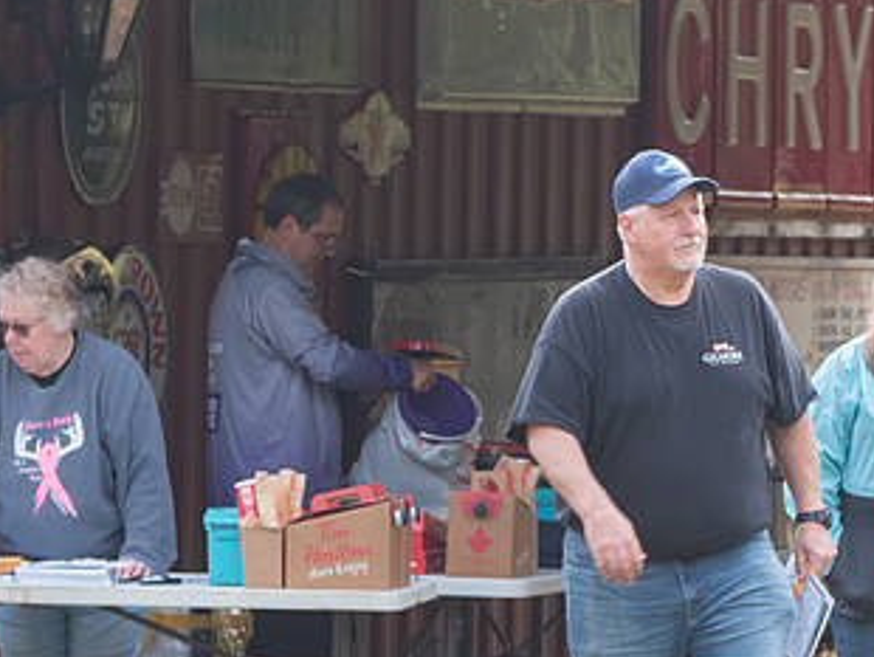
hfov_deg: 3.8
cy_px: 467
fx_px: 13266
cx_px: 747
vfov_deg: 2.8
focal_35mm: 525
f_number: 7.1
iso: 200
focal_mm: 135
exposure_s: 1/60
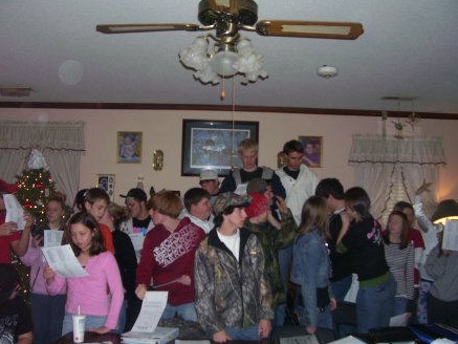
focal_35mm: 35
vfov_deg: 40.7
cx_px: 226
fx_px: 463
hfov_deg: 52.6
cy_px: 174
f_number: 2.7
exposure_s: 1/60
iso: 125
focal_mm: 5.6
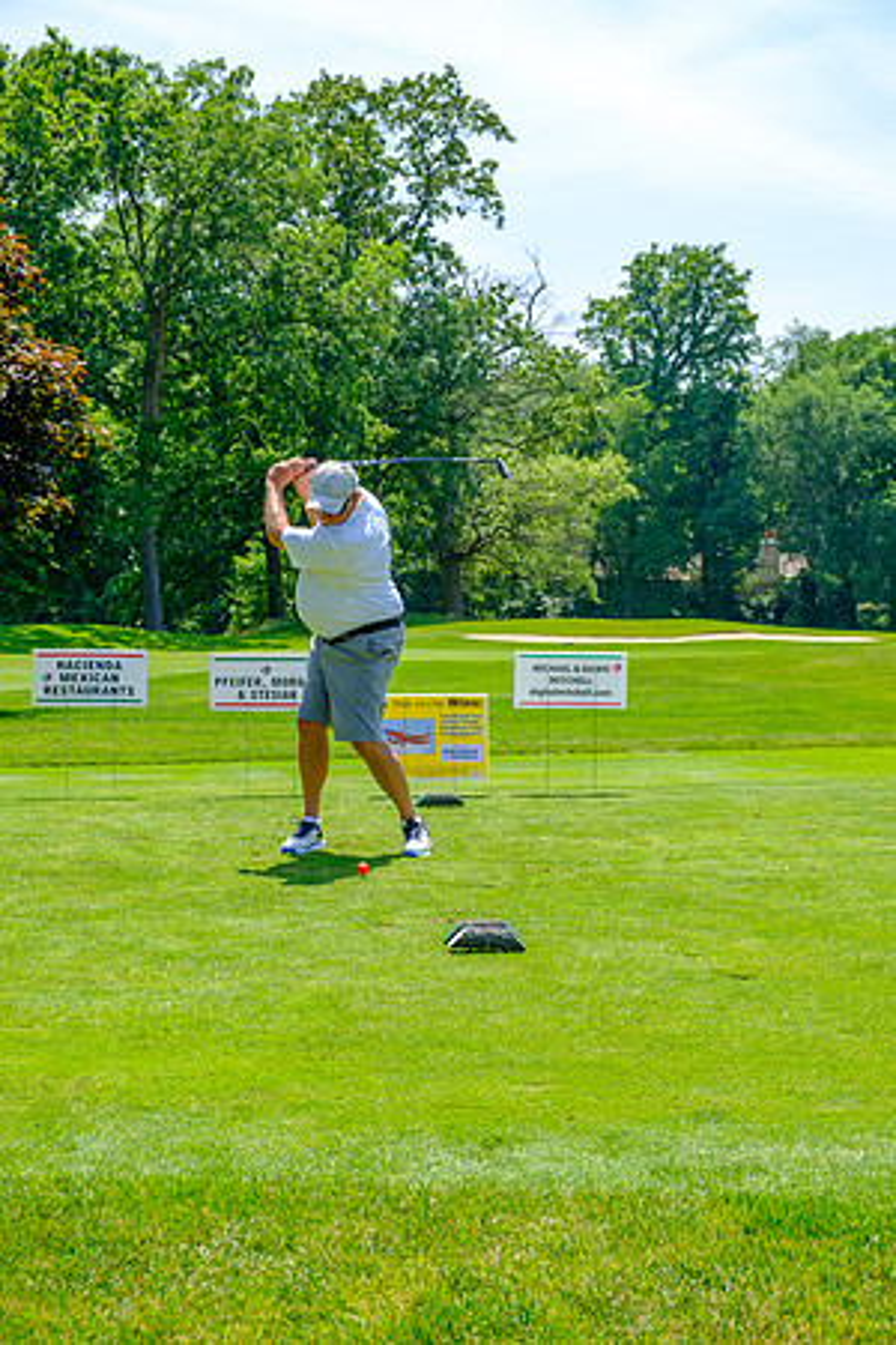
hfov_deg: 22.3
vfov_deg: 32.9
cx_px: 448
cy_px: 672
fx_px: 2277
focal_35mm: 61
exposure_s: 1/250
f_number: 6.4
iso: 200
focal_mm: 40.7
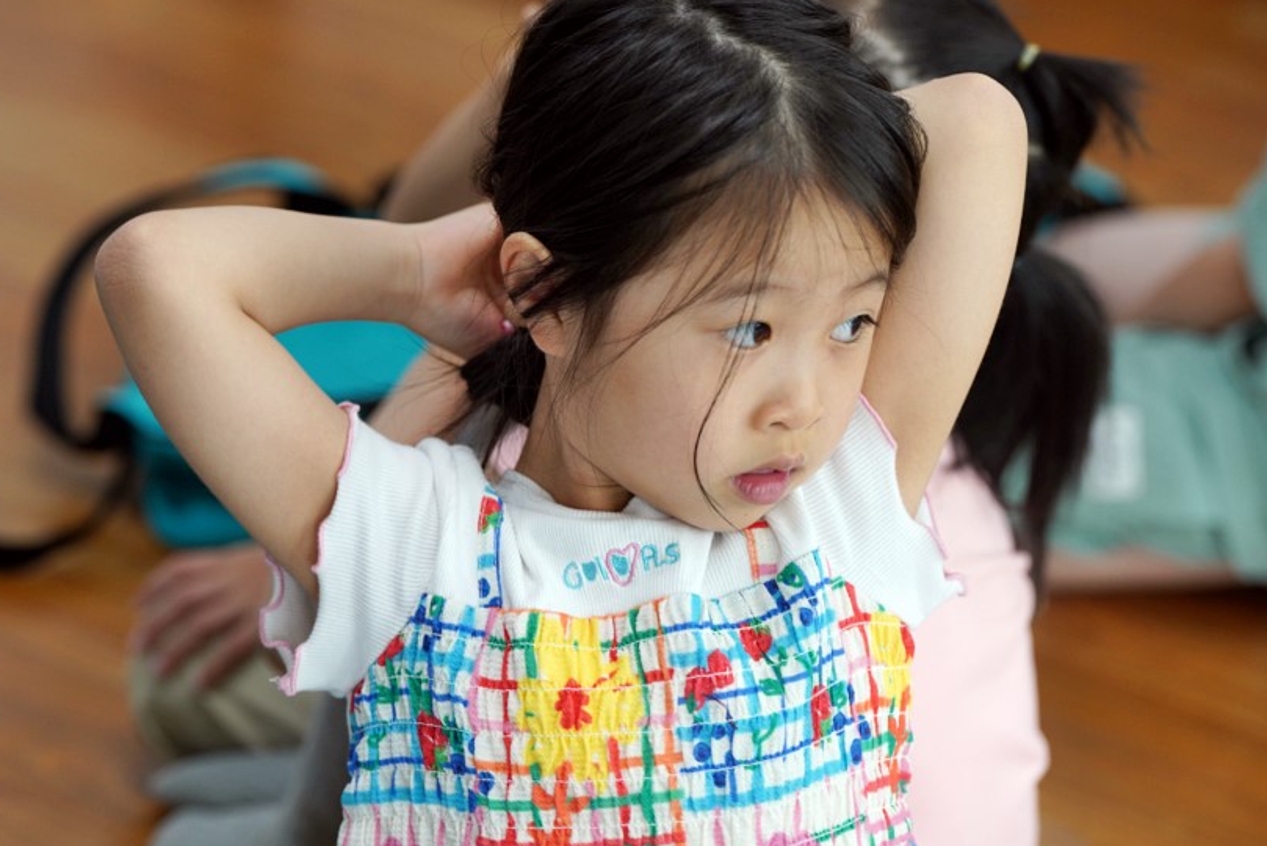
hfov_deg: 15.9
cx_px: 608
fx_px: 4541
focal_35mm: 129
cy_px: 409
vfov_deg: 10.6
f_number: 4
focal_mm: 116
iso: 800
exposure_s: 1/160
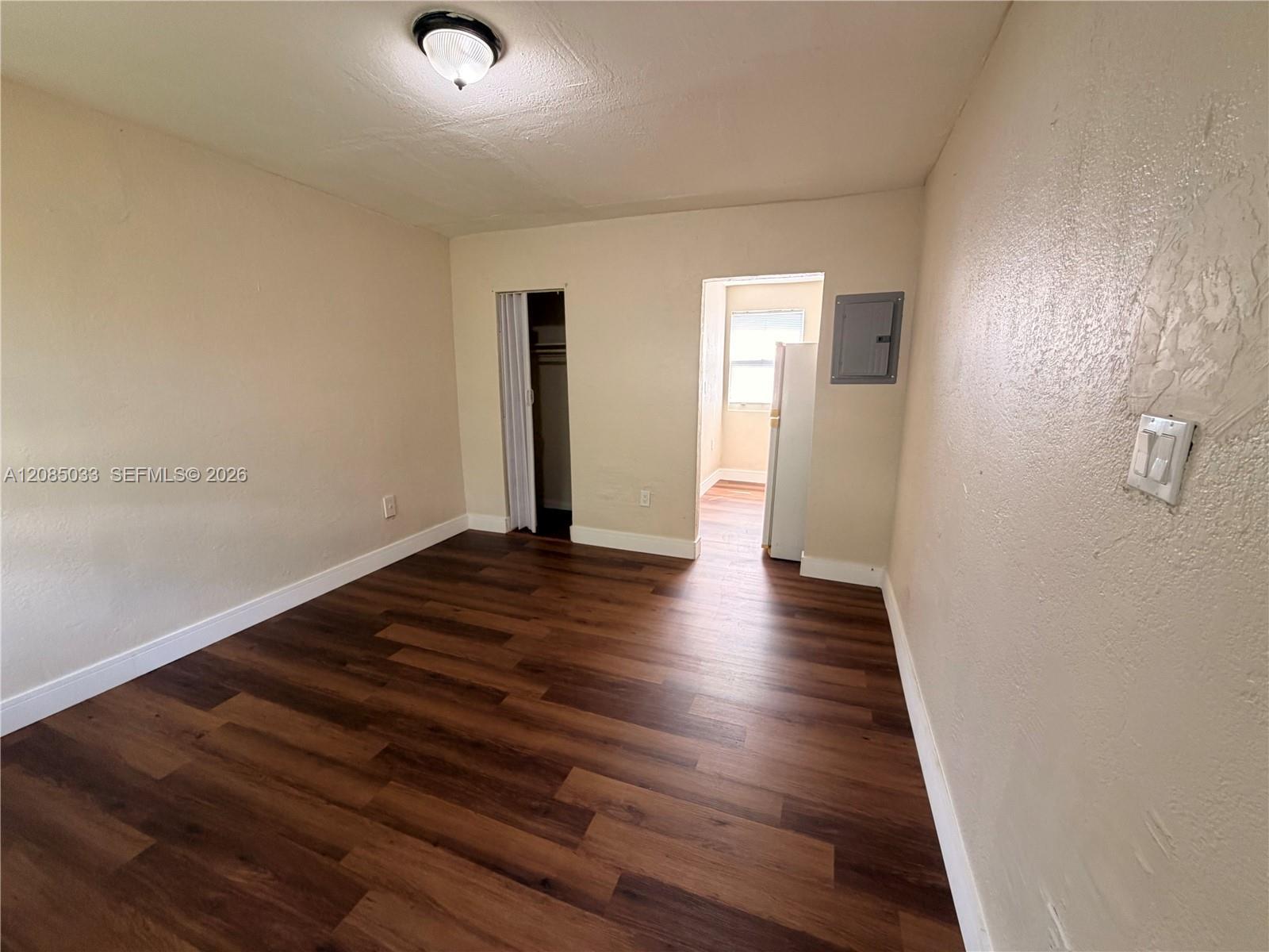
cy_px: 476
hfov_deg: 102.1
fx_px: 513
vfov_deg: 85.7
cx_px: 634
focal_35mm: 14
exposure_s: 1/60
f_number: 2.2
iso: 200
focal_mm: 2.22
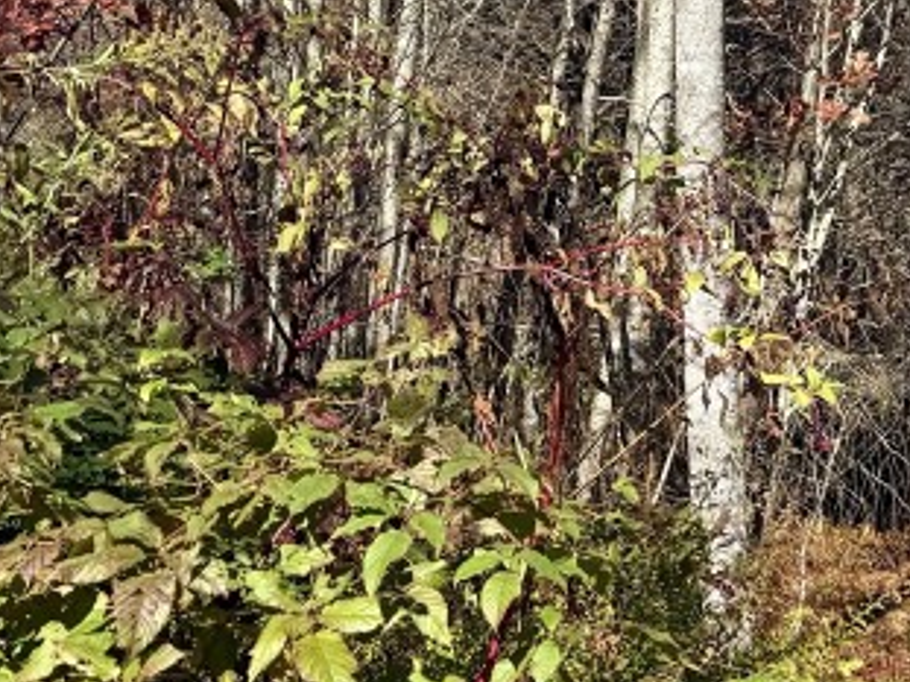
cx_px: 784
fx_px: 2076
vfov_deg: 17.8
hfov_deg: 24.2
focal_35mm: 79
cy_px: -111
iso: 80
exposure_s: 1/2525
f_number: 1.78
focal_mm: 6.76
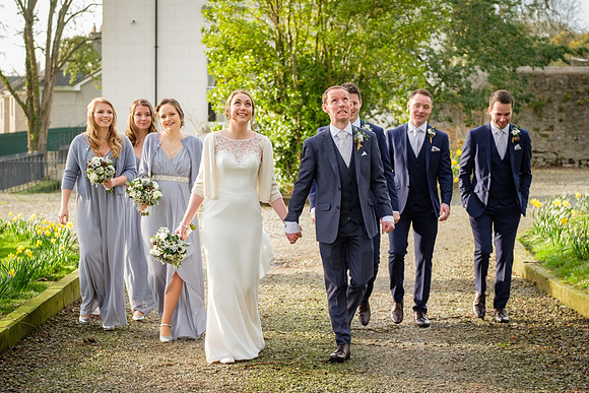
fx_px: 1560
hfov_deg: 21.4
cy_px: 211
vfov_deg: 14.4
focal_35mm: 95
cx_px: 266
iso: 100
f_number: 2.8
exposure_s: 1/200
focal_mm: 50
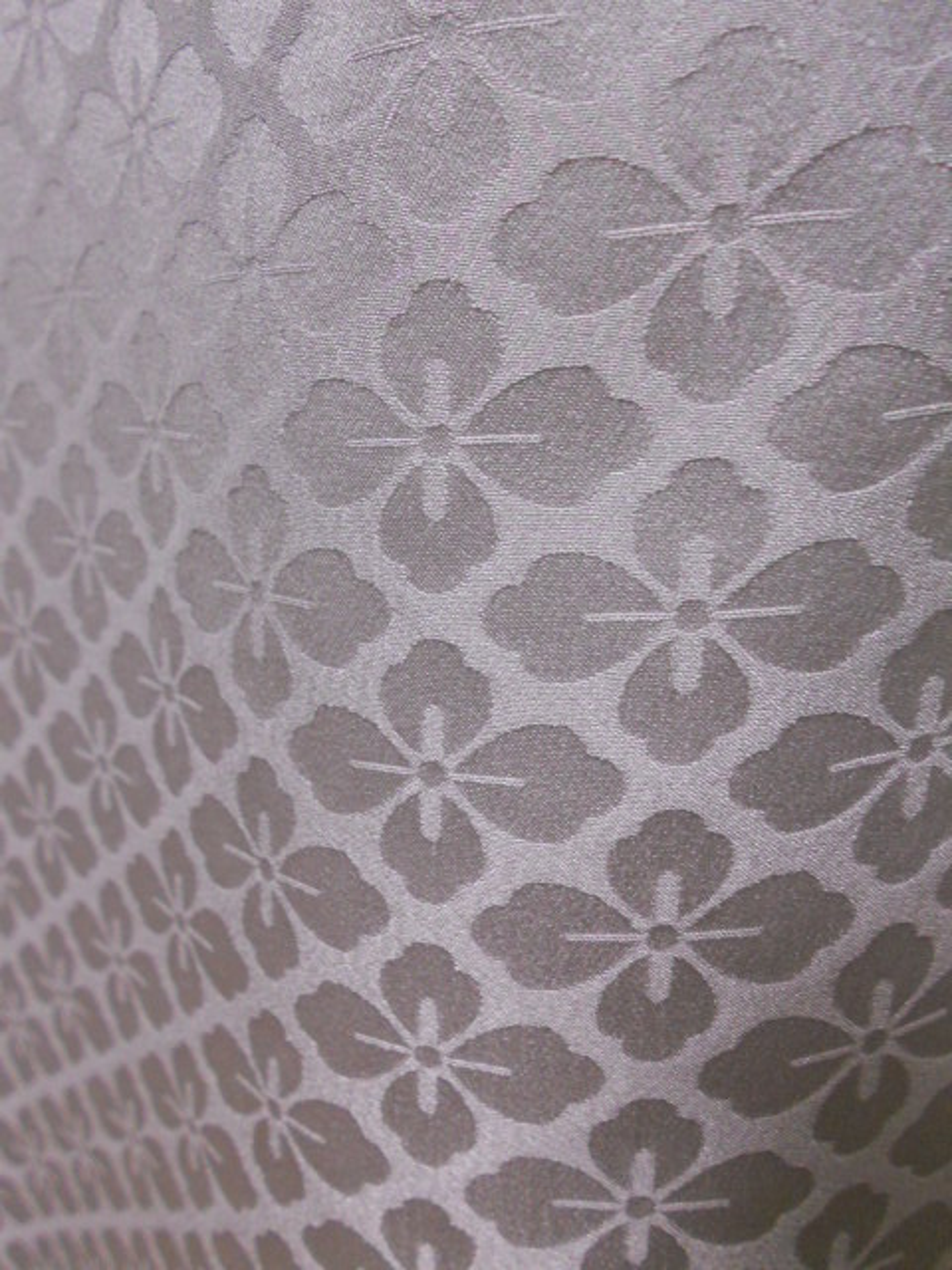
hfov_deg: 44.2
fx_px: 1173
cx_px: 476
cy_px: 635
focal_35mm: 32
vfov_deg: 56.8
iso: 400
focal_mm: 5.8
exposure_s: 1/15
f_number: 3.5
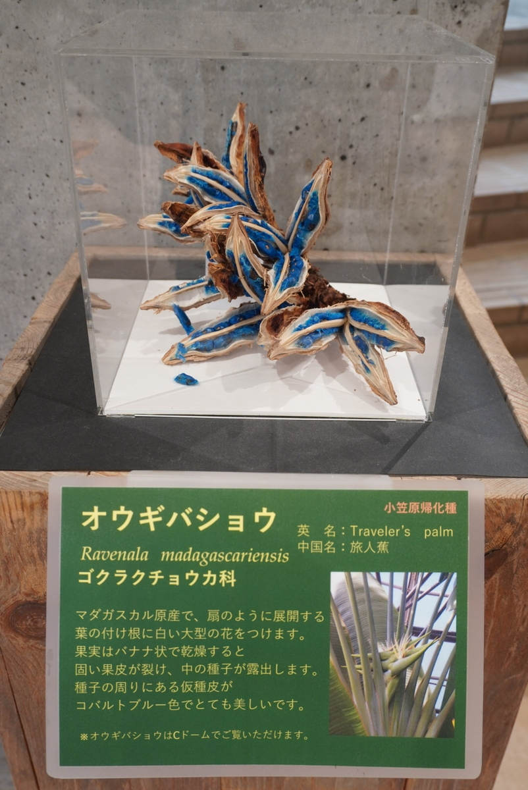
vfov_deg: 59.5
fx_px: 692
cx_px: 264
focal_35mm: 32
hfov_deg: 41.8
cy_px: 395
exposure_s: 1/20
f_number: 5
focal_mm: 21
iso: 400
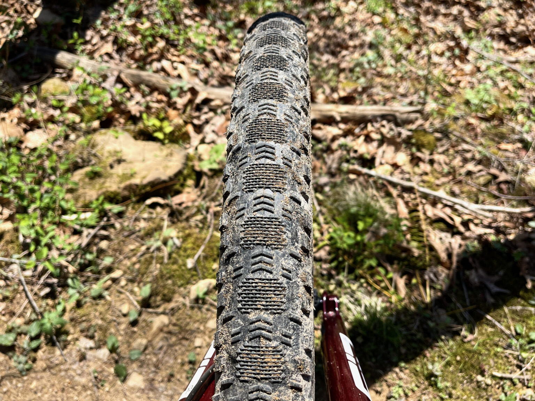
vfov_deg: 54.9
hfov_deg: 69.4
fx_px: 386
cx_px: 268
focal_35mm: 25
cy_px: 200
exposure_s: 1/1689
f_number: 1.6
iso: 32
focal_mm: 5.1
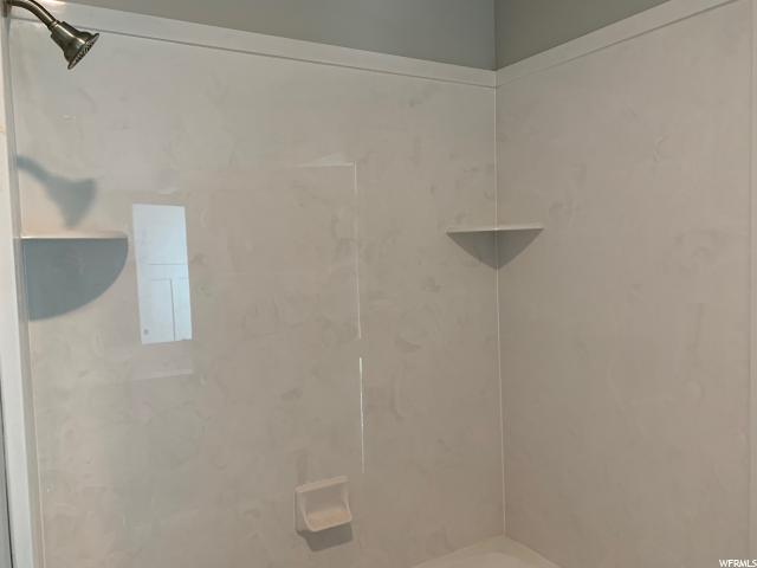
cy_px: 284
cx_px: 378
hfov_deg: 67.3
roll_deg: +1.5
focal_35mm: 26
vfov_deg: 53.1
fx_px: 569
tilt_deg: -2.1
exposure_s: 1/60
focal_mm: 4.25
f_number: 1.8
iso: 125
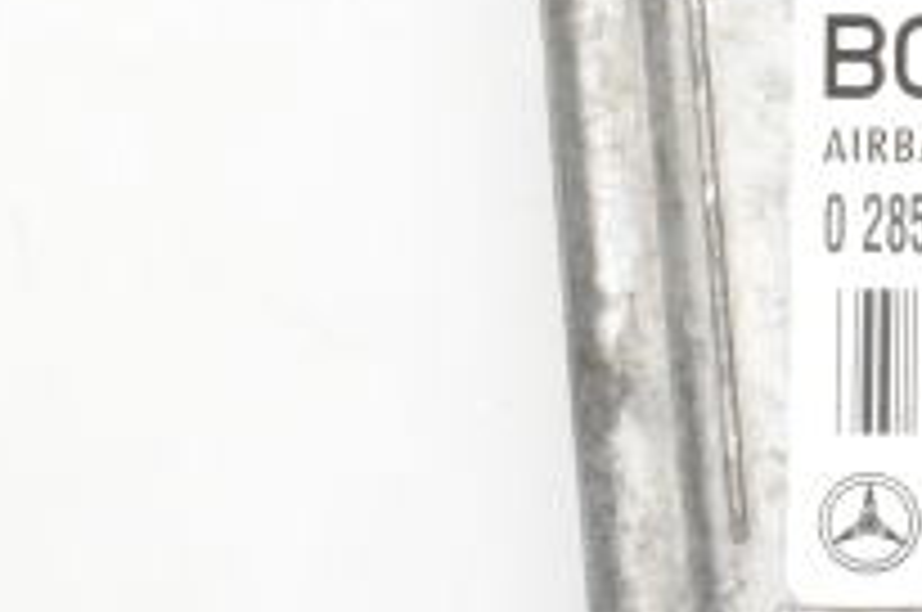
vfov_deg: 7.6
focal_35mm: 180
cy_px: 387
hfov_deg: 11.1
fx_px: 4603
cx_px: 1304
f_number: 11
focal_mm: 24
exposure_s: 1/500
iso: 6400
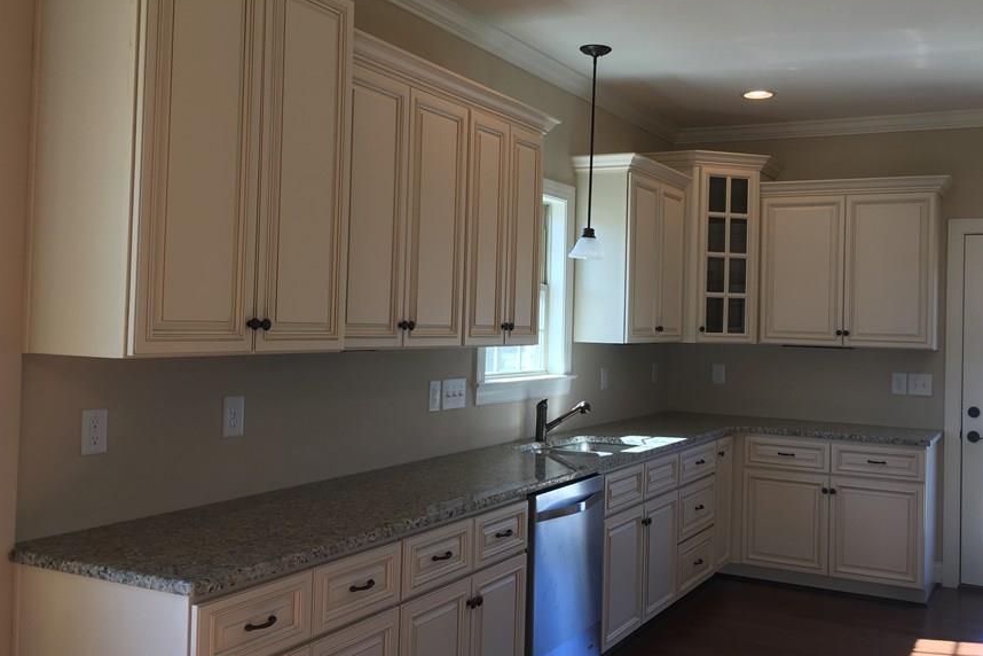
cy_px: 317
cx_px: 558
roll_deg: -1.4
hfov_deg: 53.0
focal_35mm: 36
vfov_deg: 36.9
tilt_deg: +0.5
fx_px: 983
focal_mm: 4.15
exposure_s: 1/40
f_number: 2.2
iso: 25
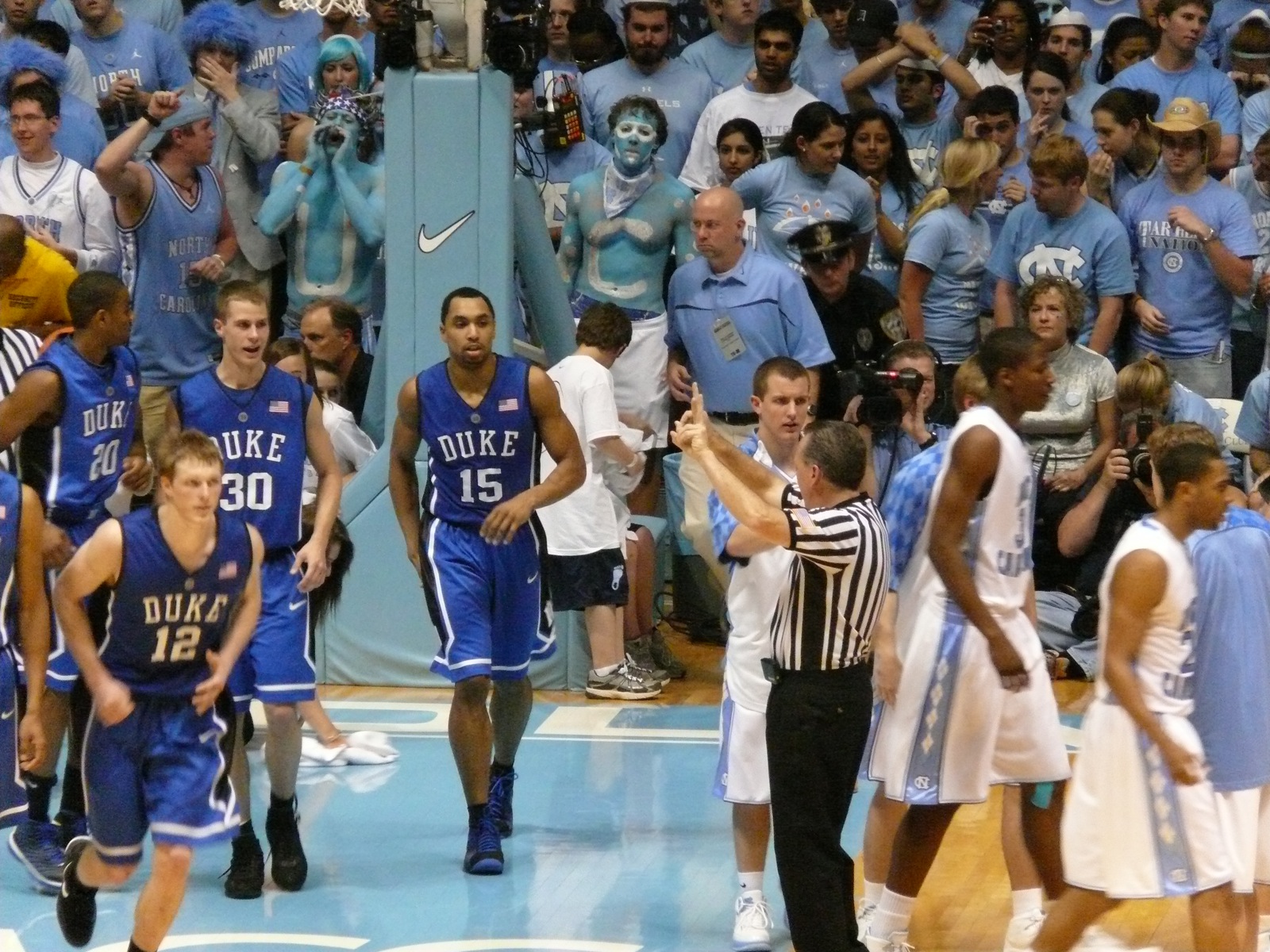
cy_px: 476
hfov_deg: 4.7
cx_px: 635
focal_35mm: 420
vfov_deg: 3.5
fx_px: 15409
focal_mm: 88.8
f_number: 3.7
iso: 800
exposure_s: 1/80
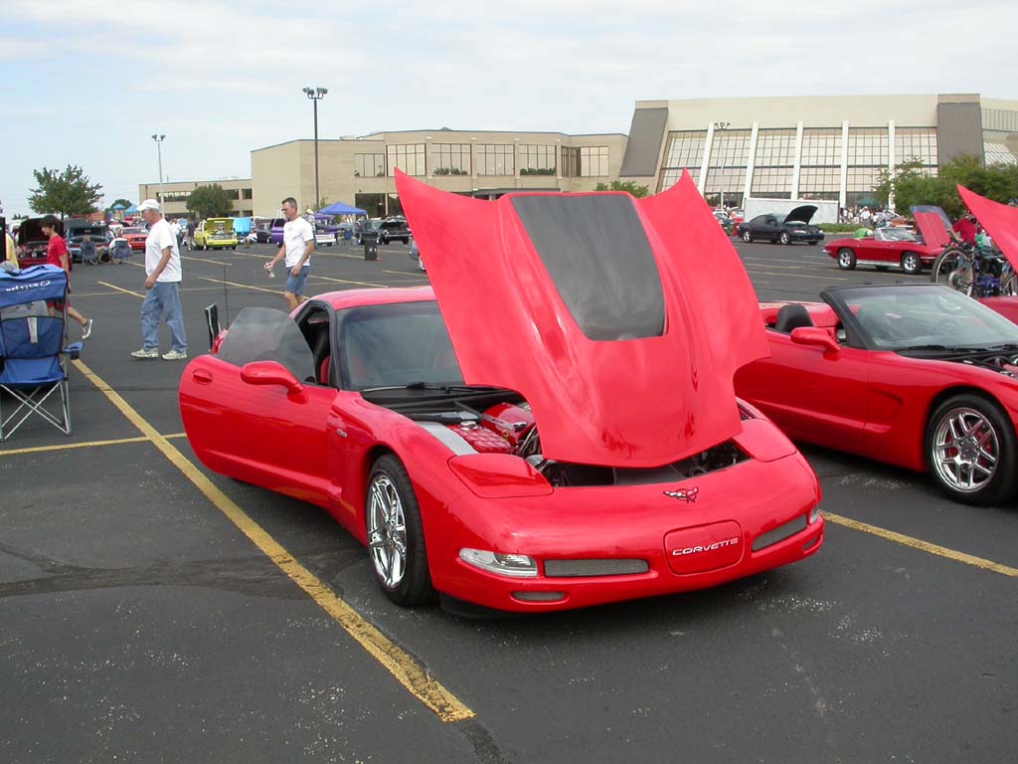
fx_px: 1118
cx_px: 509
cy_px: 382
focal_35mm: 38
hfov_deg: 49.0
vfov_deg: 37.7
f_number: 6.7
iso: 100
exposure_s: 1/262
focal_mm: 7.85
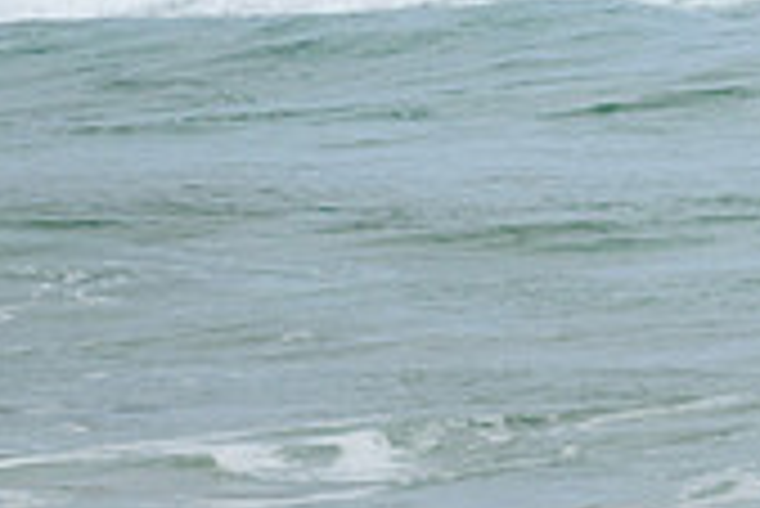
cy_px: -227
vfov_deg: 0.5
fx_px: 58041
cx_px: 1228
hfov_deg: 0.8
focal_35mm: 2747
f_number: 11
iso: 1000
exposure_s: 1/2000
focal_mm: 800
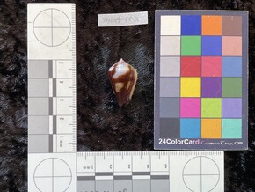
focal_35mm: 35
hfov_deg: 52.5
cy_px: 103
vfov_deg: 40.7
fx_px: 258
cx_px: 113
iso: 40
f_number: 1.8
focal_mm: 3
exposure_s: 1/60
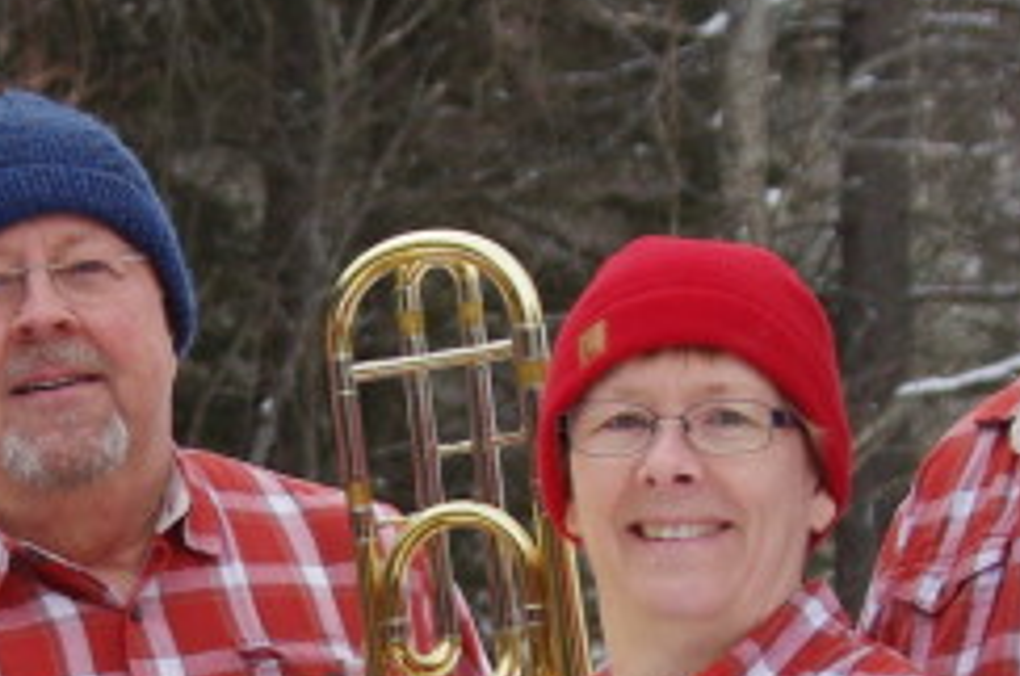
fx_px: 8936
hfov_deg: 6.5
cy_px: 1058
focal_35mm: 316
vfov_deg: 4.3
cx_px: 76
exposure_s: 1/320
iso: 400
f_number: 7.1
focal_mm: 50
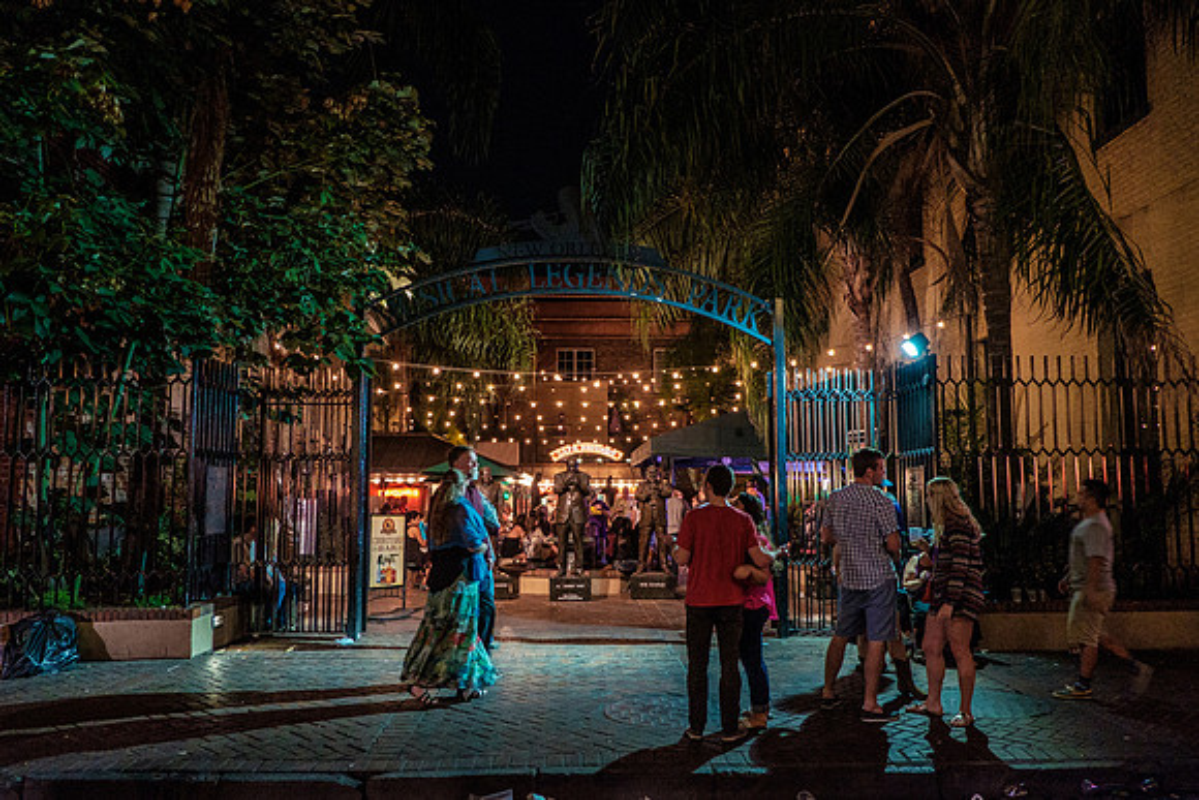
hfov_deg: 65.3
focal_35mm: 28
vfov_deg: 46.3
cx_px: 600
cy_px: 400
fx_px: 935
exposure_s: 1/30
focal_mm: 18
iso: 3200
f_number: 2.8
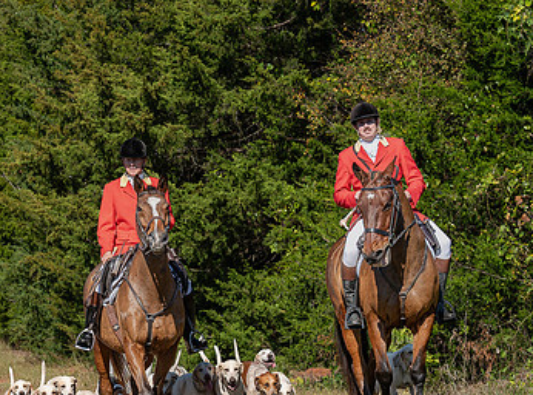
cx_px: 67
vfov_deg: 8.4
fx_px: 2682
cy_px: 246
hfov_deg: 11.3
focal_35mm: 175
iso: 200
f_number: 6.3
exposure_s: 1/500
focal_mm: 93
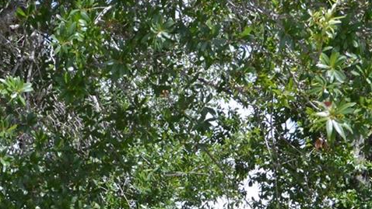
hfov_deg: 20.0
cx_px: 48
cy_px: 403
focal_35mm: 105
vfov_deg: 10.7
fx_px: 1036
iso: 100
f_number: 6.3
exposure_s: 1/160
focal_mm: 20
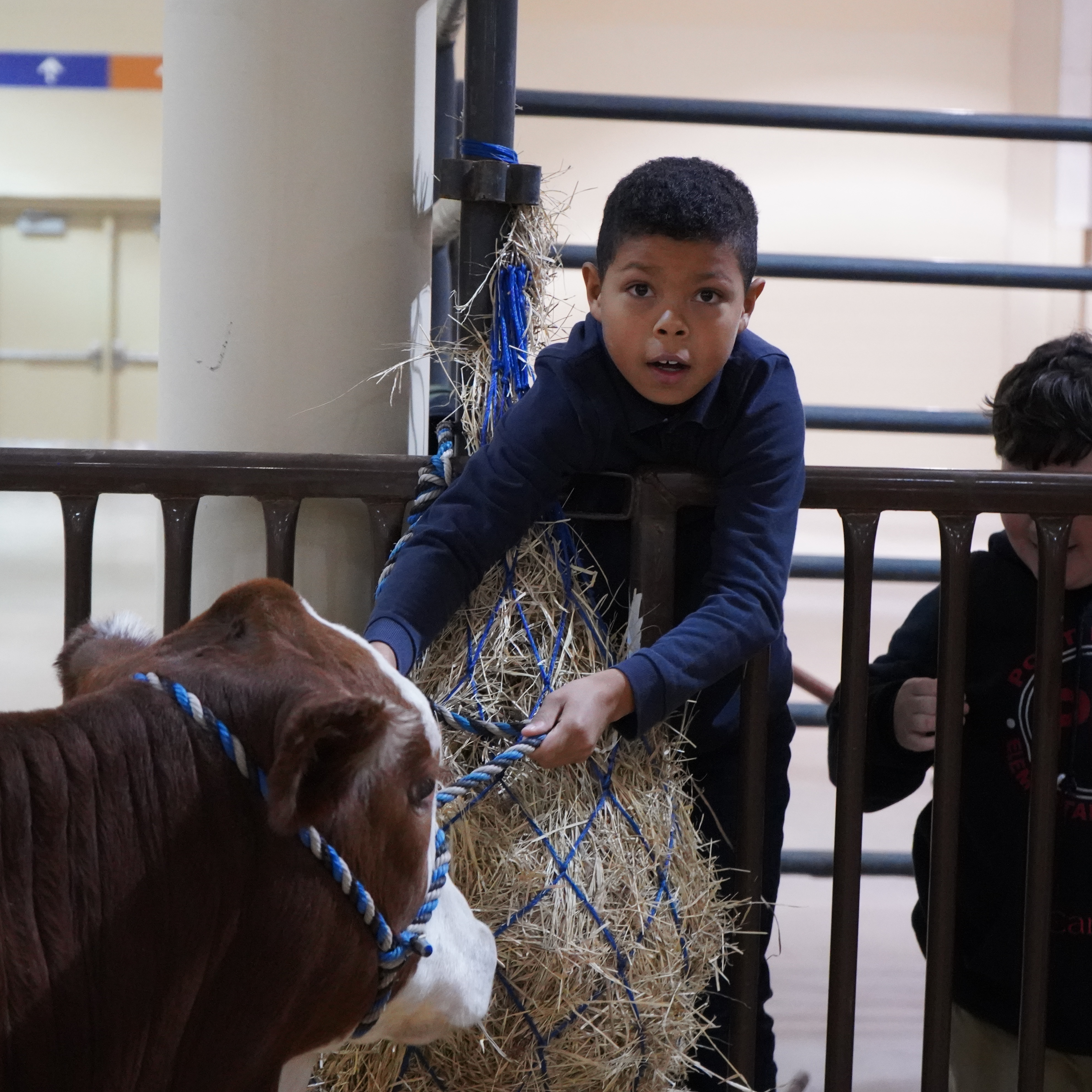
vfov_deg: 19.3
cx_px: 488
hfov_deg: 19.3
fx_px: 3212
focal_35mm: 90
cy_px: 542
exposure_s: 1/100
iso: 12800
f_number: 5.6
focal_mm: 70
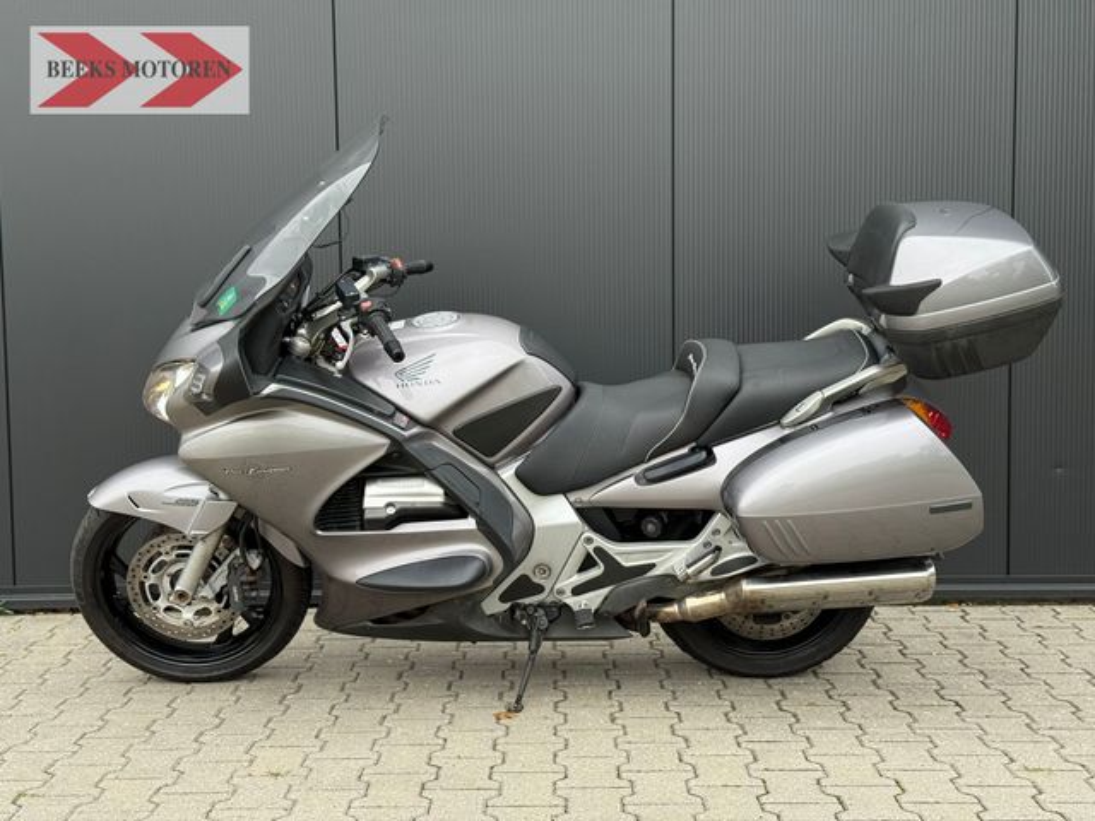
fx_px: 1518
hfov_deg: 39.7
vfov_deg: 30.3
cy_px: 410
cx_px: 548
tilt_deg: -4.1
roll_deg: +1.3
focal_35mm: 48
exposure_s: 1/219
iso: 80
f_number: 1.78
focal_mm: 6.76
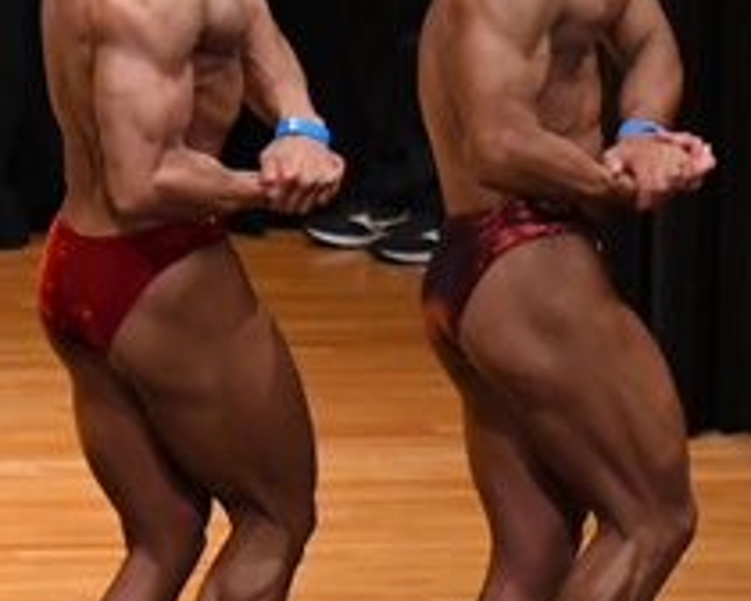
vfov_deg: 2.4
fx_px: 14114
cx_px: -338
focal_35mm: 635
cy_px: 204
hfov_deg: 3.0
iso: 5000
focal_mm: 122
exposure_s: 1/400
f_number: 5.6
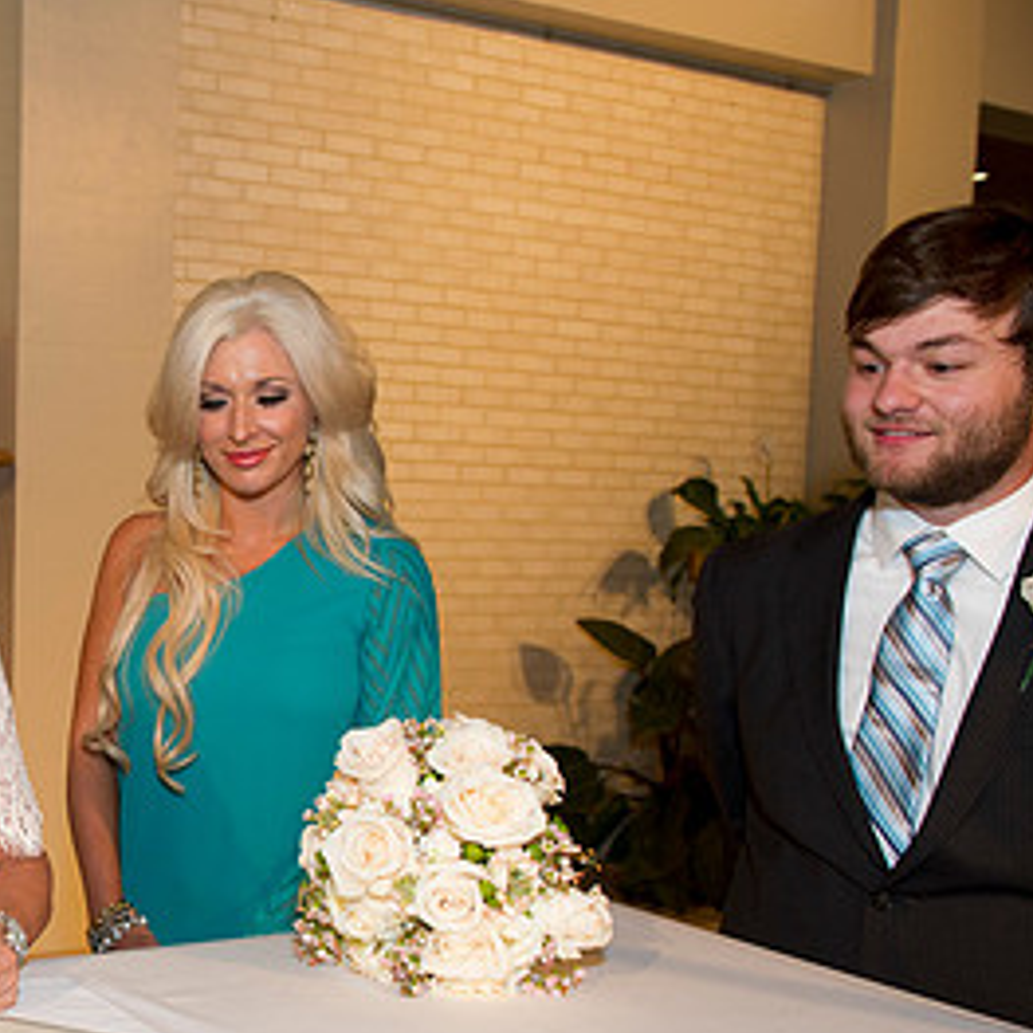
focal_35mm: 45
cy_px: 691
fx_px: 1519
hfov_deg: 34.1
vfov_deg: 37.1
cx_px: -8
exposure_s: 1/125
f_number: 5
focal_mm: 24
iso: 1250
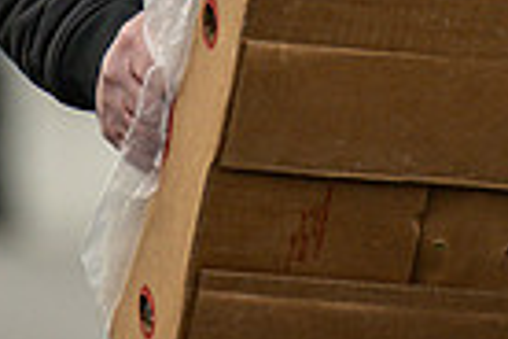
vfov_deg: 0.9
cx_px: 456
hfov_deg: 1.3
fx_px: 22237
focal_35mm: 1576
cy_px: -335
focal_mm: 250
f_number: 2.8
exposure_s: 1/1600
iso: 560
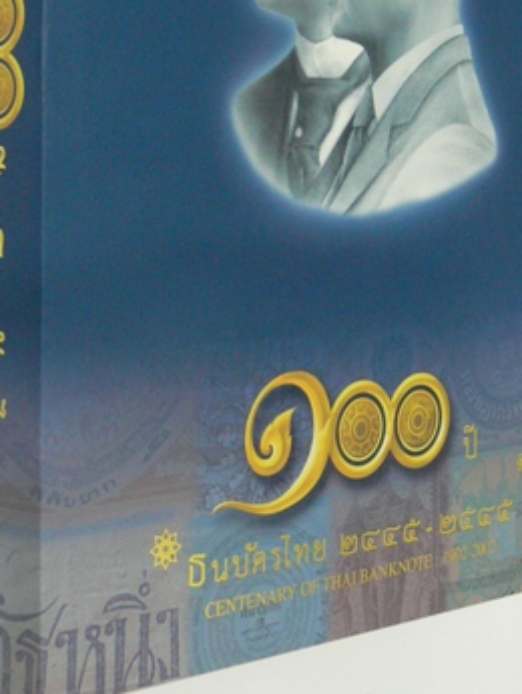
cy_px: 102
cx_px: 257
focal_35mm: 98
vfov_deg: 19.7
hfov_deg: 15.1
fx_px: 1968
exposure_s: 1/6
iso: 200
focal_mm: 9.8
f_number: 3.2
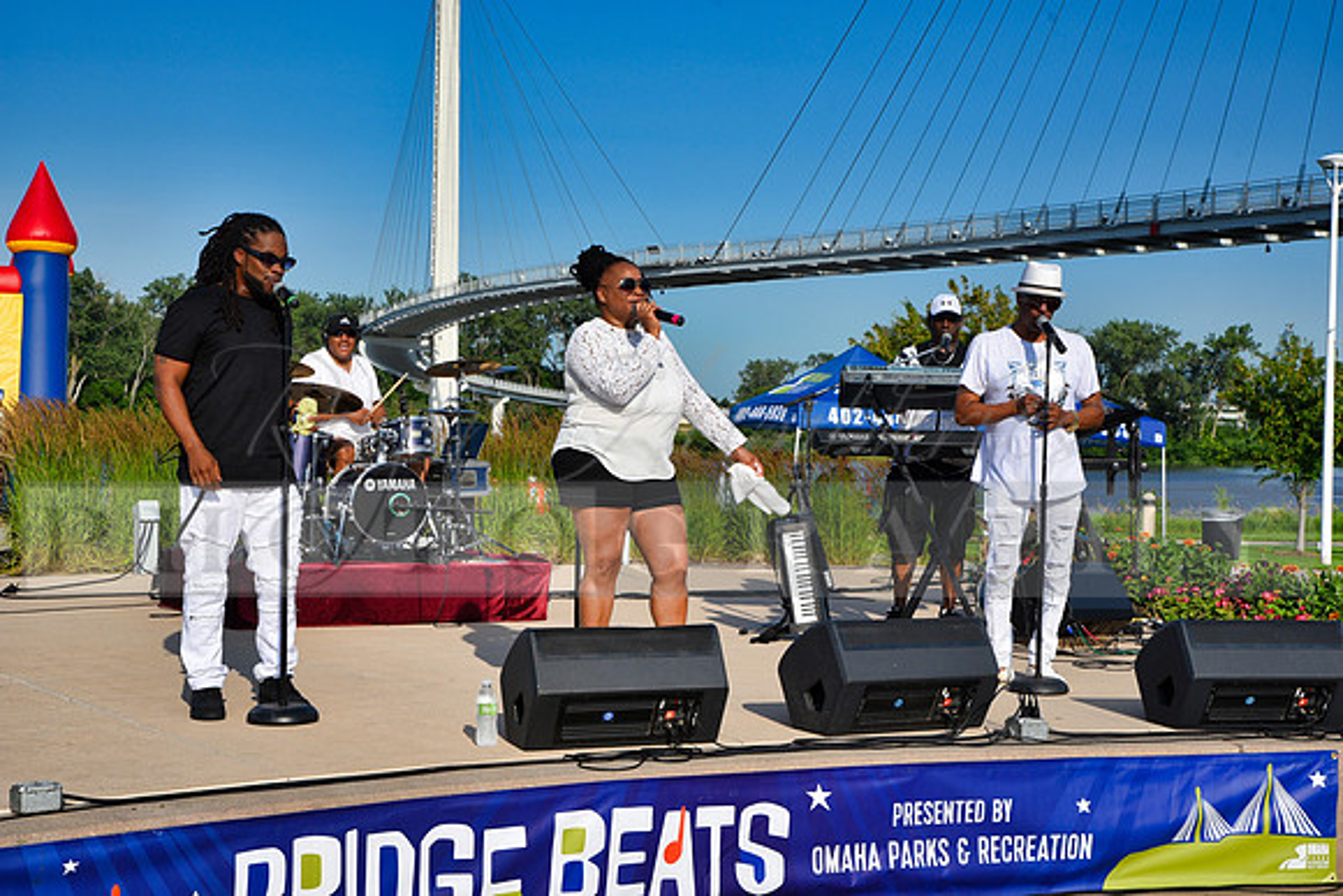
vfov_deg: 26.0
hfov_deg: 38.2
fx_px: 1940
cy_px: 448
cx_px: 672
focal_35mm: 52
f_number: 10
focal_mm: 52
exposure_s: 1/400
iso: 200
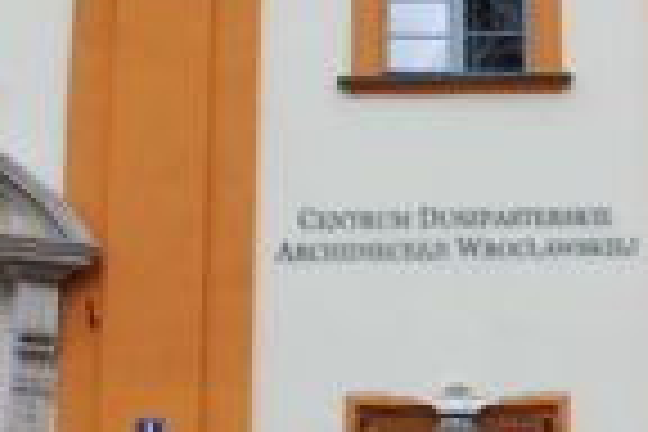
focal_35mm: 94
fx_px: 1692
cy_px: 272
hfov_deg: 21.5
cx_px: 477
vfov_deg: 14.5
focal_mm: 18
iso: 100
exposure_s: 1/160
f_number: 8
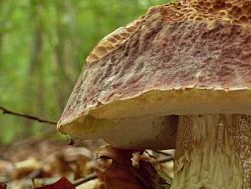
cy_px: 120
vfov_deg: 9.3
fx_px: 1160
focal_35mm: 160
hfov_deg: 12.3
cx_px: 214
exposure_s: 1/1.6
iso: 100
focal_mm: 13.8
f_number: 4.5
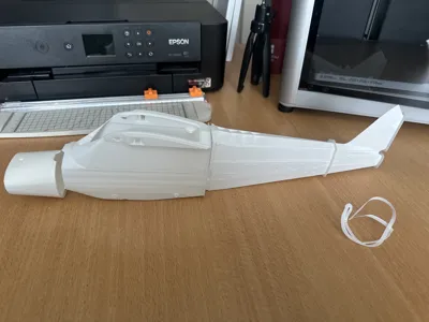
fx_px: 297
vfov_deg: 56.8
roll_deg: -1.4
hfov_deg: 71.6
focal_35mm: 24
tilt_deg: -36.6
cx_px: 214
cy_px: 161
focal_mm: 6.86
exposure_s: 1/60
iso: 400
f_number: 1.78
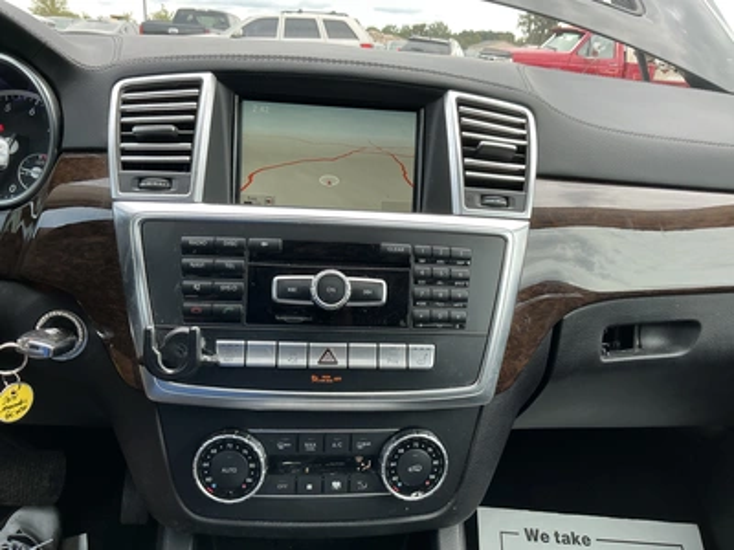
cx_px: 367
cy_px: 275
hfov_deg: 63.4
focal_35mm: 28
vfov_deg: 49.7
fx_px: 594
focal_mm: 3
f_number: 1.8
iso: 25
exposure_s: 1/122
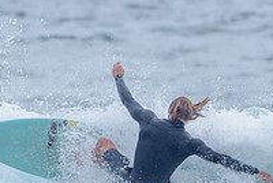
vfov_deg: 0.8
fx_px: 13473
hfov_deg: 1.2
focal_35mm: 1774
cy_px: 198
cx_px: 126
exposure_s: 1/2000
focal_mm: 500
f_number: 5.6
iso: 160
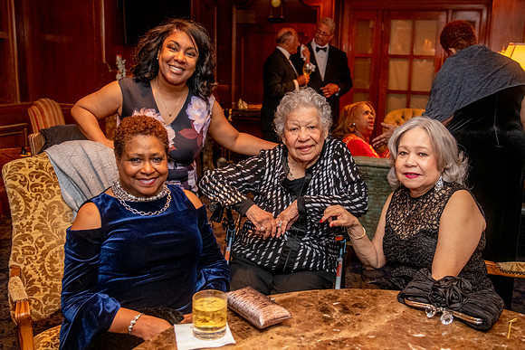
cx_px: 278
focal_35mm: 39
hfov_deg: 50.0
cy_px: 172
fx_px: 563
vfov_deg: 34.6
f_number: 2.8
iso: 2500
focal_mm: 31
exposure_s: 1/40
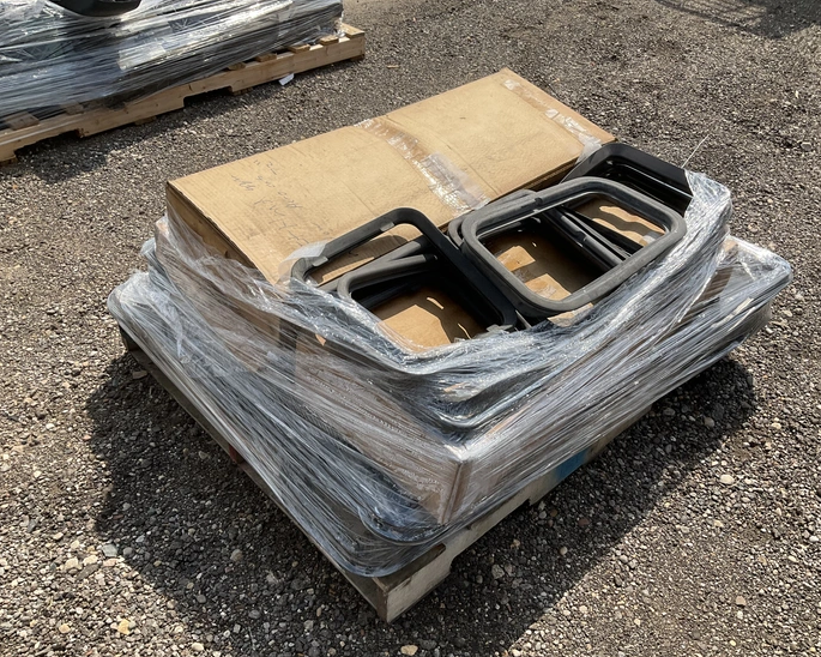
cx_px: 448
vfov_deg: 47.1
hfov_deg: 57.1
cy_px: 336
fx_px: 753
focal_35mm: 31
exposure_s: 1/1912
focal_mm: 3
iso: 25
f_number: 1.8
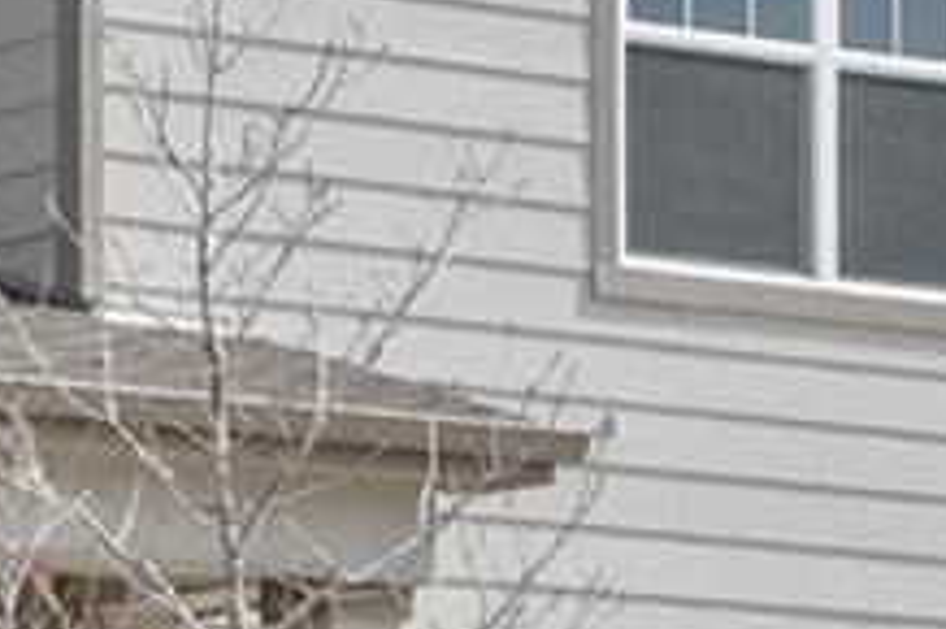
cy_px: -9
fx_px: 8087
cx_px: -972
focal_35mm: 308
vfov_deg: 4.4
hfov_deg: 6.5
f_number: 8
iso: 100
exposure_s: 1/400
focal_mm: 28
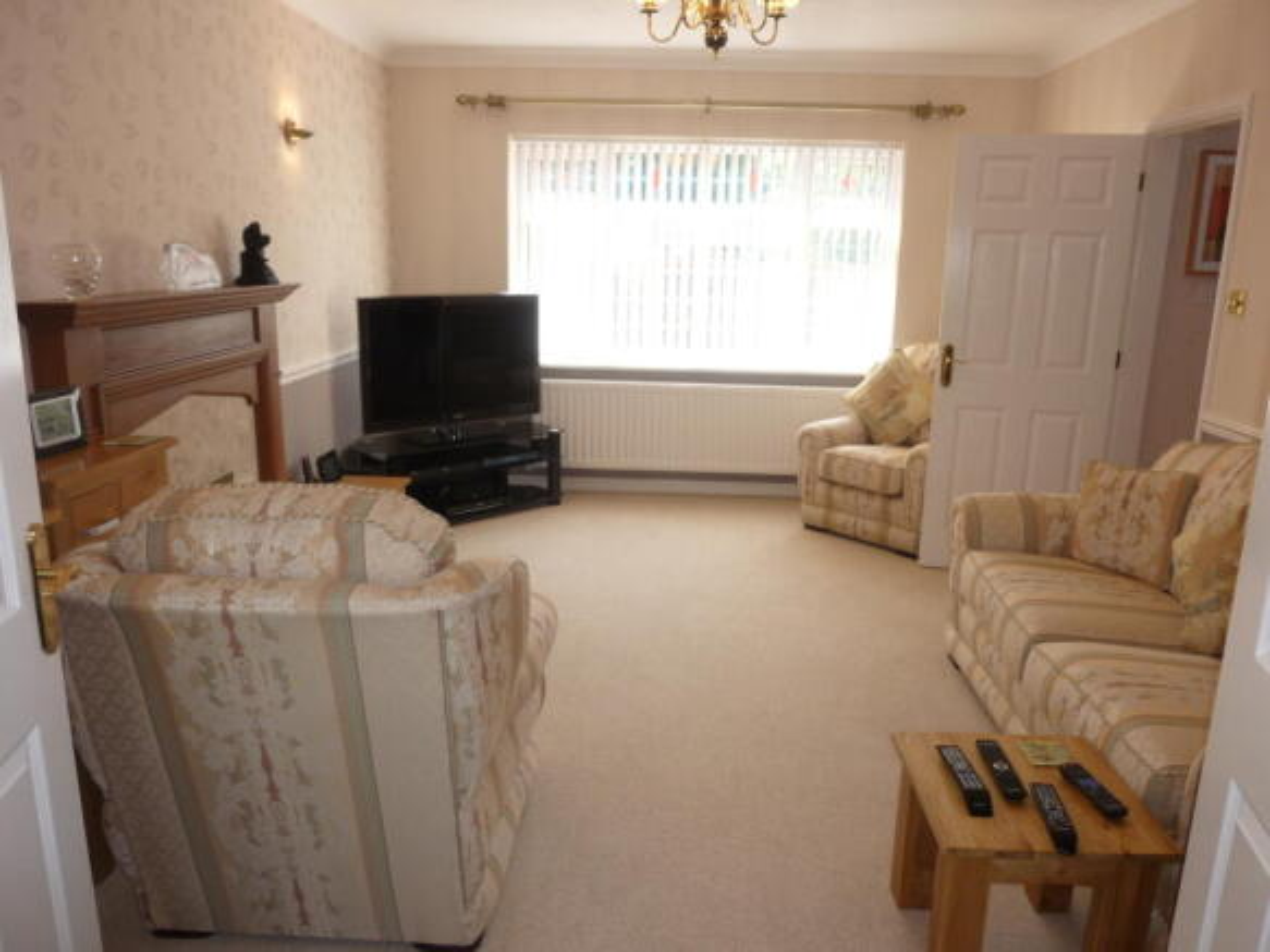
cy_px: 476
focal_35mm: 25
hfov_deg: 69.4
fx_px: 917
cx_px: 635
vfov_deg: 54.9
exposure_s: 1/60
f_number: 3.3
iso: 100
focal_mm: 4.5
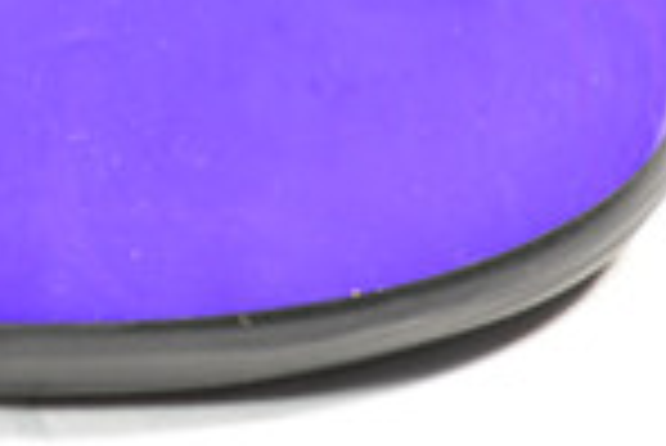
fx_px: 4481
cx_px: -18
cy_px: -444
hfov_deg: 8.4
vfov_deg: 5.6
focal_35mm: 242
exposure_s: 1/80
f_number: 5.6
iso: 320
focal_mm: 50
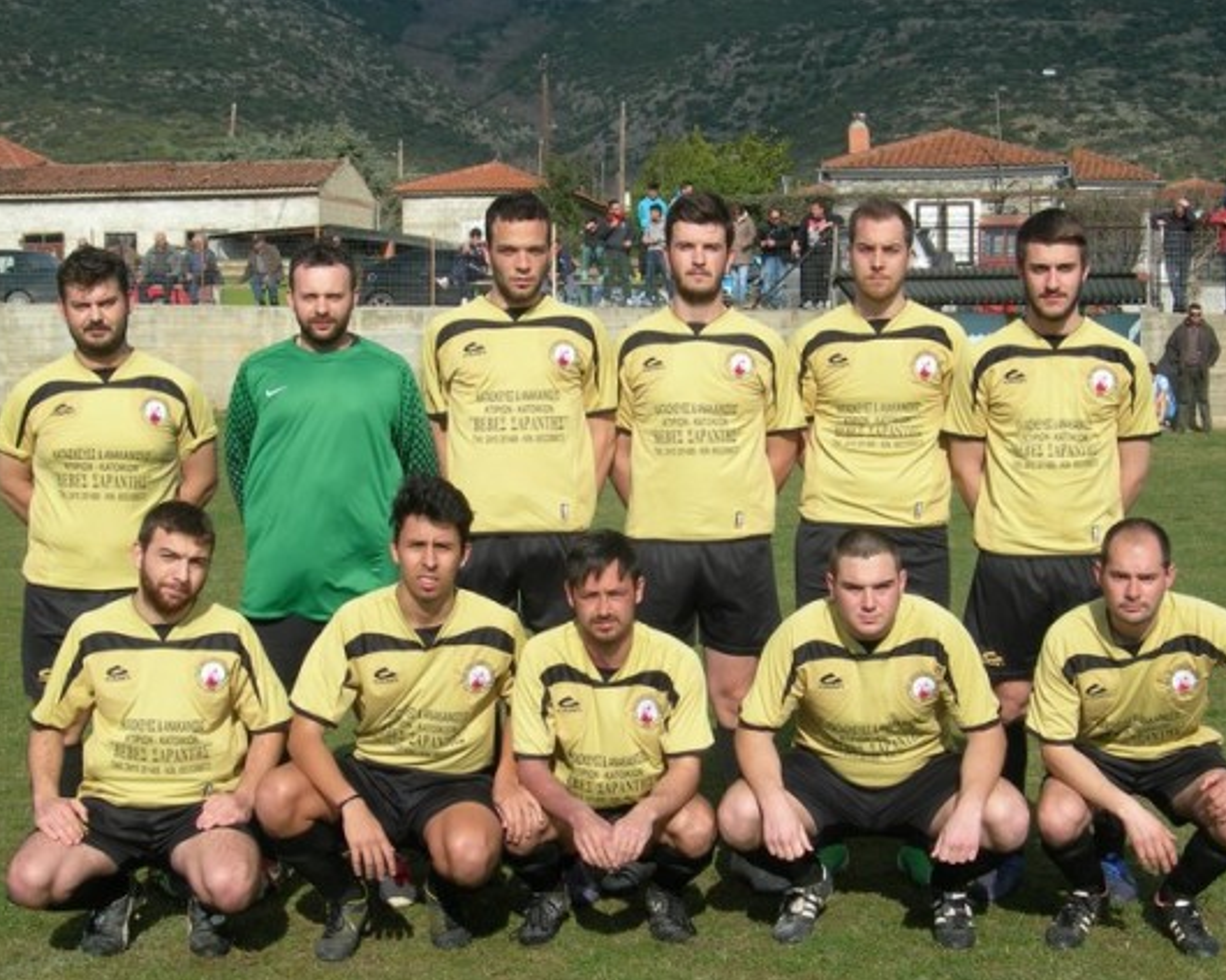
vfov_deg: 24.6
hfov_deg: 30.5
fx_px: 2250
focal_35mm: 62
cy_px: 530
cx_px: 606
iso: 50
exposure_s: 1/558
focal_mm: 10.6
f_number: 5.4
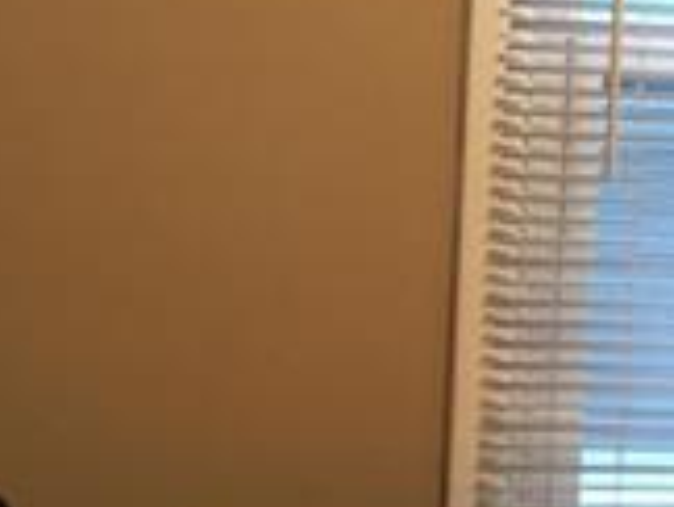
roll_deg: -4.5
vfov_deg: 8.0
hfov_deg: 10.6
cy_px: 673
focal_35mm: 183
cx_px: 832
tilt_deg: -13.9
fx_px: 3568
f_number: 2.2
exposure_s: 1/30
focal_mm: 4.15
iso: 100
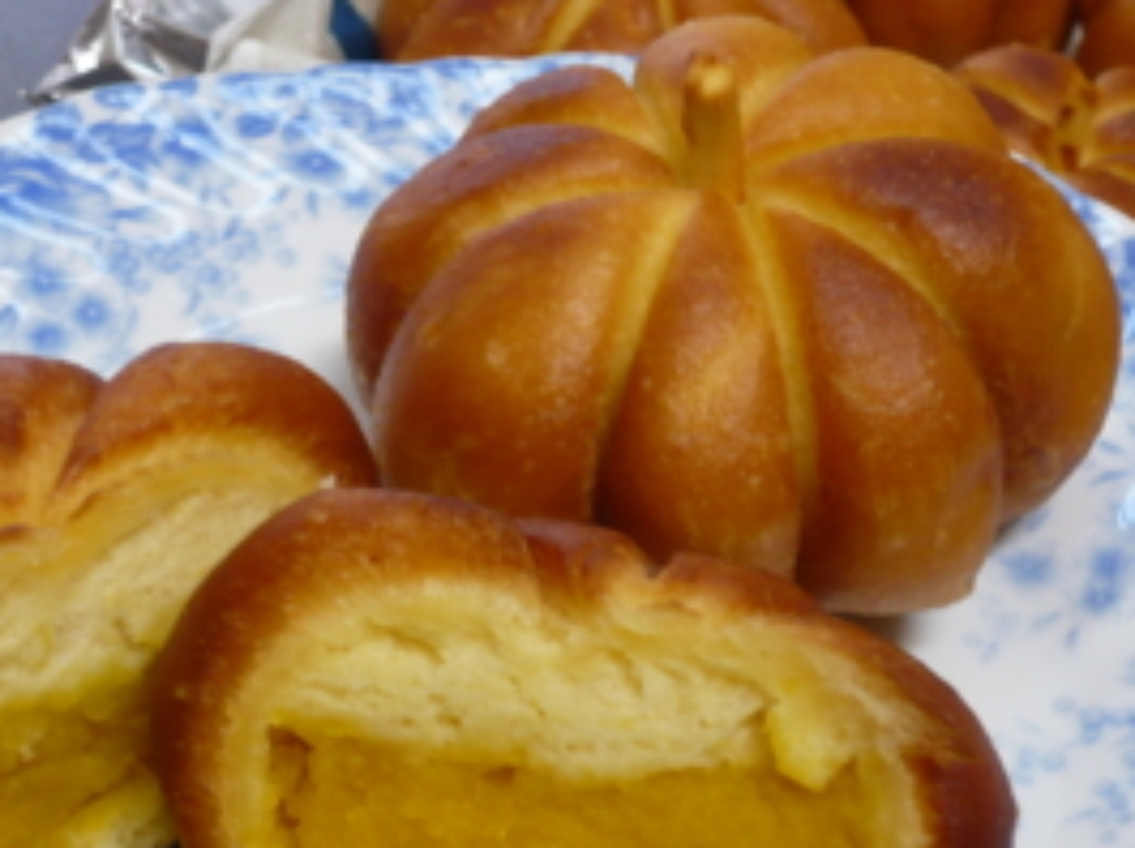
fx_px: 2128
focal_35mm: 65
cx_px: 497
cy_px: 578
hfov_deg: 29.8
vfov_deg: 22.4
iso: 200
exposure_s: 1/8
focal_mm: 7
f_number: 3.4
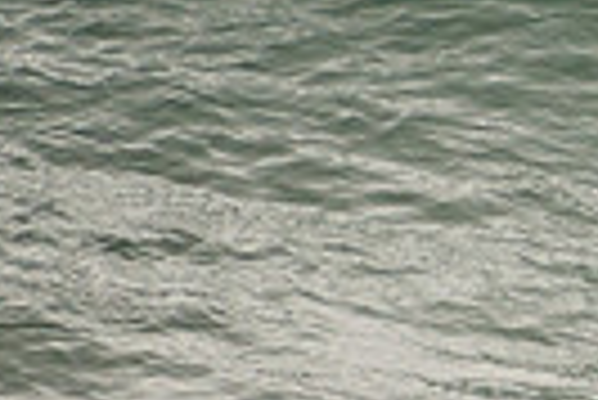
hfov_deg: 0.8
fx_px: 43518
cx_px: 1093
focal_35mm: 2617
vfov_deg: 0.5
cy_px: -20
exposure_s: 1/1250
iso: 360
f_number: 5.6
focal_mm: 400
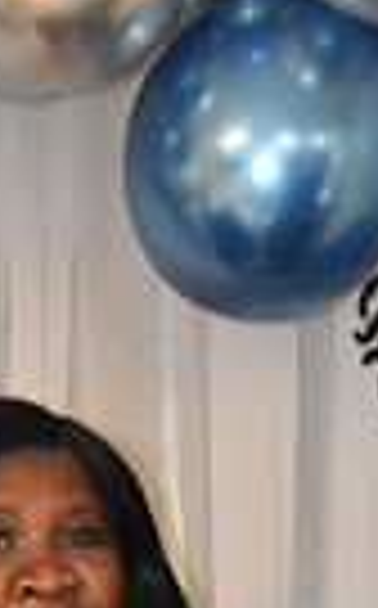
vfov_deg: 10.8
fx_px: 2930
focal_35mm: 177
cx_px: 259
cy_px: 1243
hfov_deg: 7.4
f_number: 2.8
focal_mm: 27
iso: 2200
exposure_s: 1/60
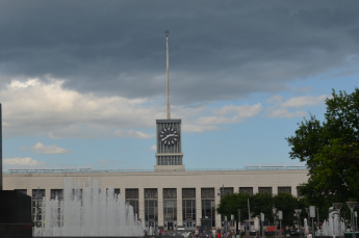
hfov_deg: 31.7
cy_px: 90
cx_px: 121
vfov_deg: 21.5
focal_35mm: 63
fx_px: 627
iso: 100
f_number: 8
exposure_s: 1/250
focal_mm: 24
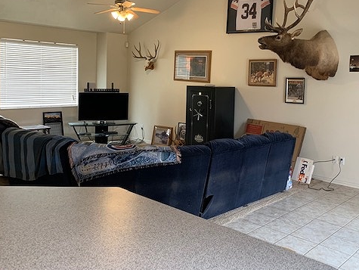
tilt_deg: -3.8
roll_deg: -1.1
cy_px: 98
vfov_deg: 40.4
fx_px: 363
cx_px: 192
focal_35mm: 35
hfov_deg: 52.5
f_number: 1.8
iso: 160
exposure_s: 1/60
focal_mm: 4.25
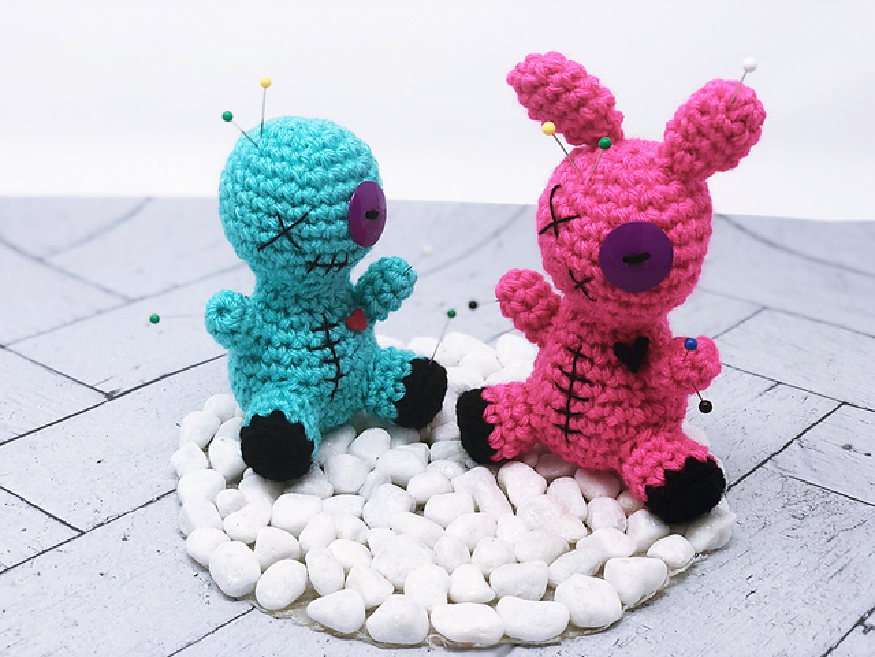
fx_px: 1314
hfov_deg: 36.8
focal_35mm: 52
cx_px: 438
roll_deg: -2.4
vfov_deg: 28.0
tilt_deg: -24.4
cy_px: 328
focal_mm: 6
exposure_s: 1/120
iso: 25
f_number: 2.4
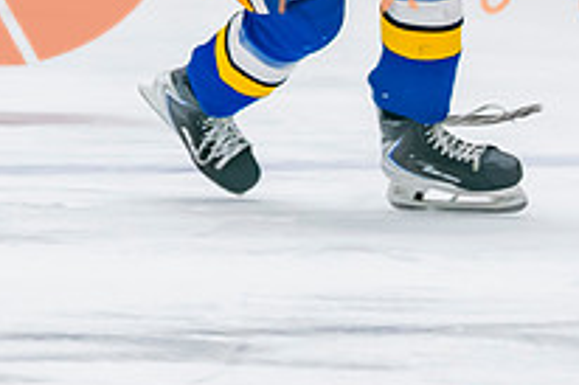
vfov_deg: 1.7
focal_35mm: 807
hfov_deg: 2.6
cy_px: -124
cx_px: 383
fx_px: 12969
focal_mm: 150
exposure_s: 1/640
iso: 1600
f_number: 2.8
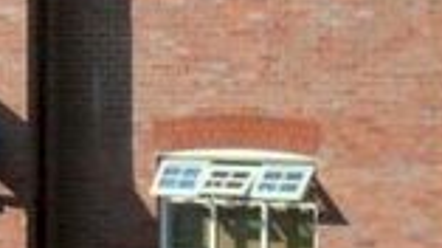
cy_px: -103
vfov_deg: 7.0
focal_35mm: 170
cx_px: 53
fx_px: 1991
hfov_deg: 12.6
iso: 100
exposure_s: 1/250
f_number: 5.6
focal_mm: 7.4
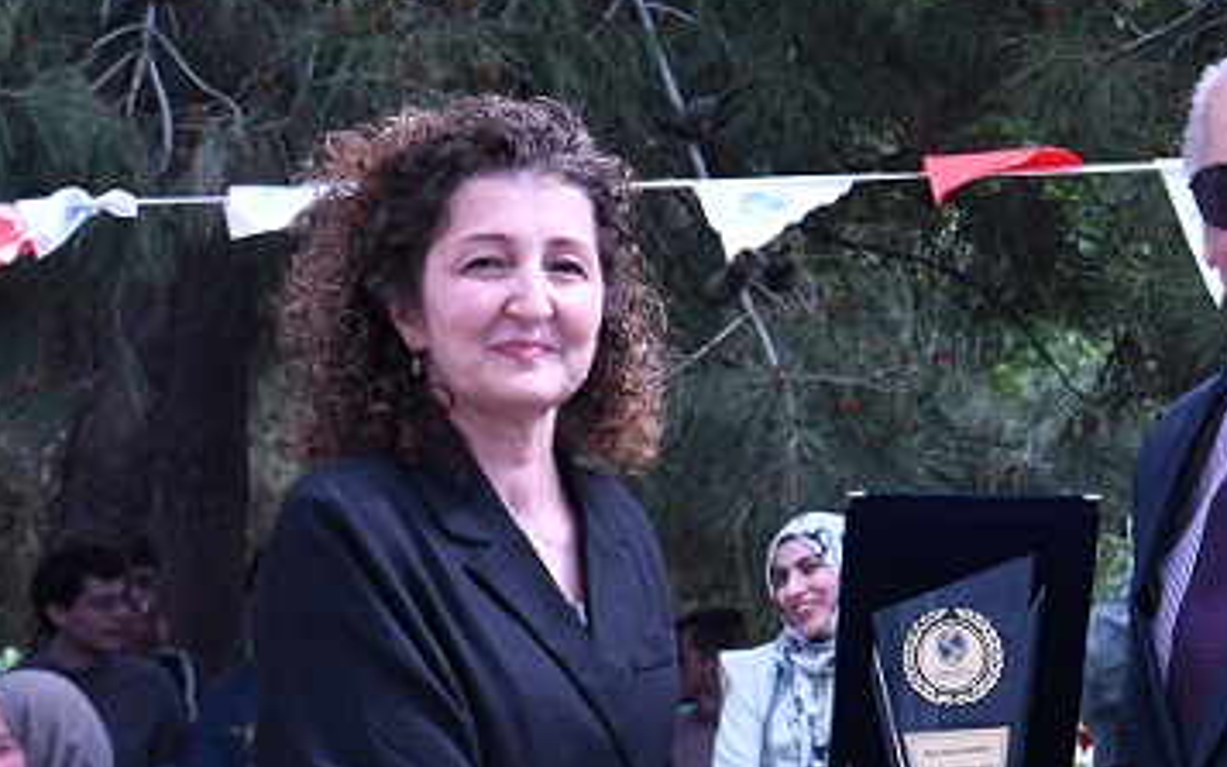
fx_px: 4413
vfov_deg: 9.9
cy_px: 411
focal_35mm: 132
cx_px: 821
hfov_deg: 15.8
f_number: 10
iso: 500
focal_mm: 50
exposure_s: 1/400
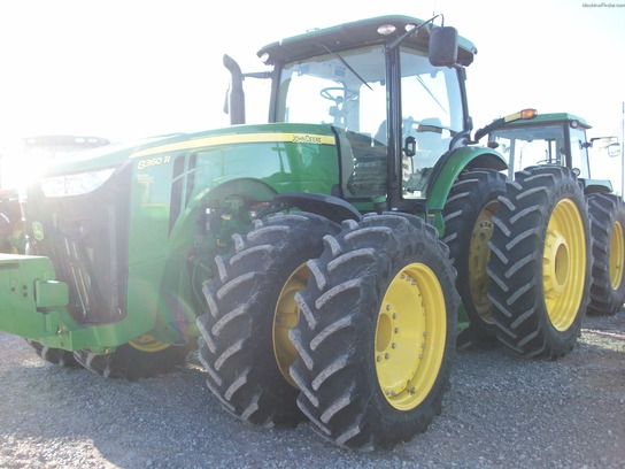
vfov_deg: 41.8
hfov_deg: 54.0
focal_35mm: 34
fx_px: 614
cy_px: 234
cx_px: 312
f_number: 2.8
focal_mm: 5.7
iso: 64
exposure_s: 1/197
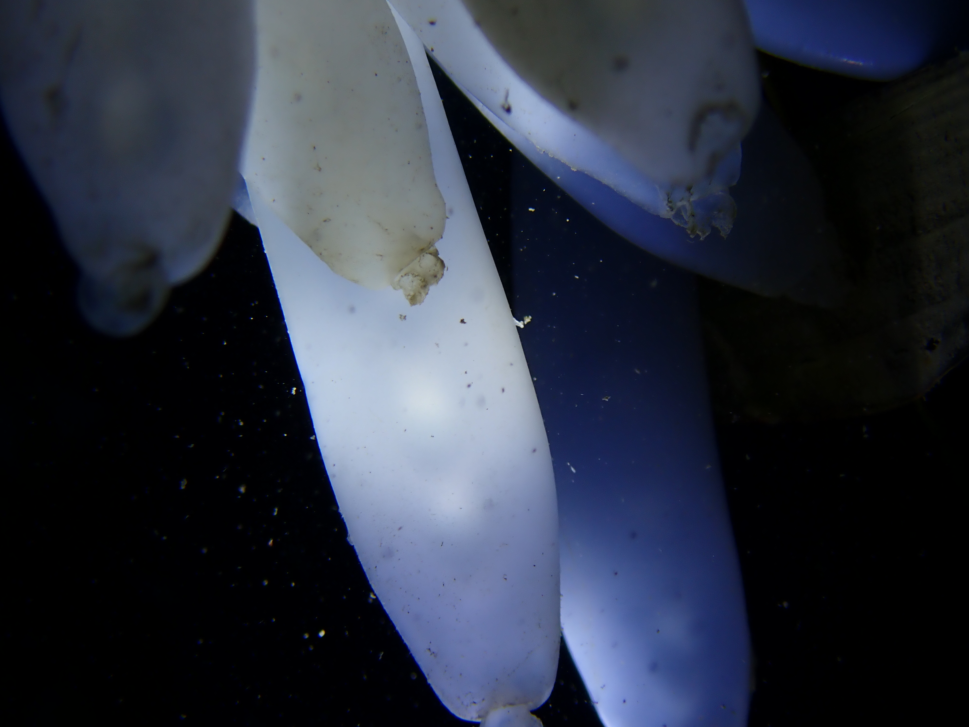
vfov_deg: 14.8
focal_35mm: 100
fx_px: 2799
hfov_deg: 19.6
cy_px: 364
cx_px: 484
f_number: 6.3
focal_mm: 18
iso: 100
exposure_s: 1/800
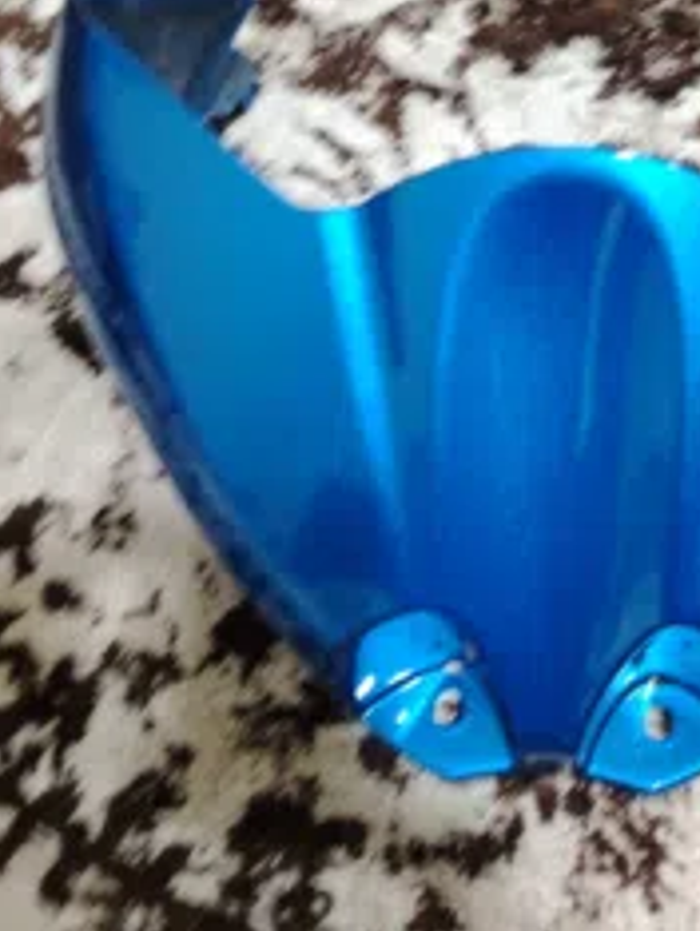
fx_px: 1103
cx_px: 545
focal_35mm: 41
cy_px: 334
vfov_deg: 45.2
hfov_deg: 34.3
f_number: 1.75
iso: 608
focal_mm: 5.25
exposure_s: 1/33.3
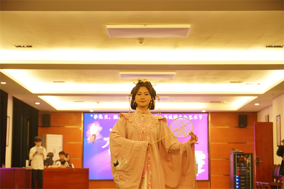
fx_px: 552
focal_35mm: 70
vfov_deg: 19.5
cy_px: 94
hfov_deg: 28.8
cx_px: 142
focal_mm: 70
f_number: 4
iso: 1600
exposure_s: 1/125
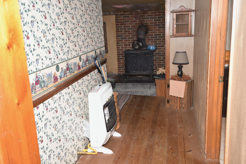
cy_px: 82
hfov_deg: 57.2
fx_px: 225
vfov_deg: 40.0
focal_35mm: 33
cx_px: 123
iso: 320
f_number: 5
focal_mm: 22
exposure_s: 1/60
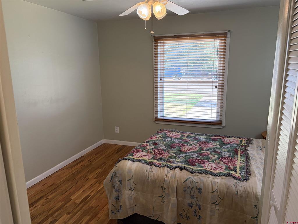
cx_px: 149
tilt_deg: -13.0
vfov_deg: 53.1
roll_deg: +0.7
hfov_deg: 67.3
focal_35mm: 26
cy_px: 112
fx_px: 224
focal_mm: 5.96
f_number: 1.6
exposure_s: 1/122
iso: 125
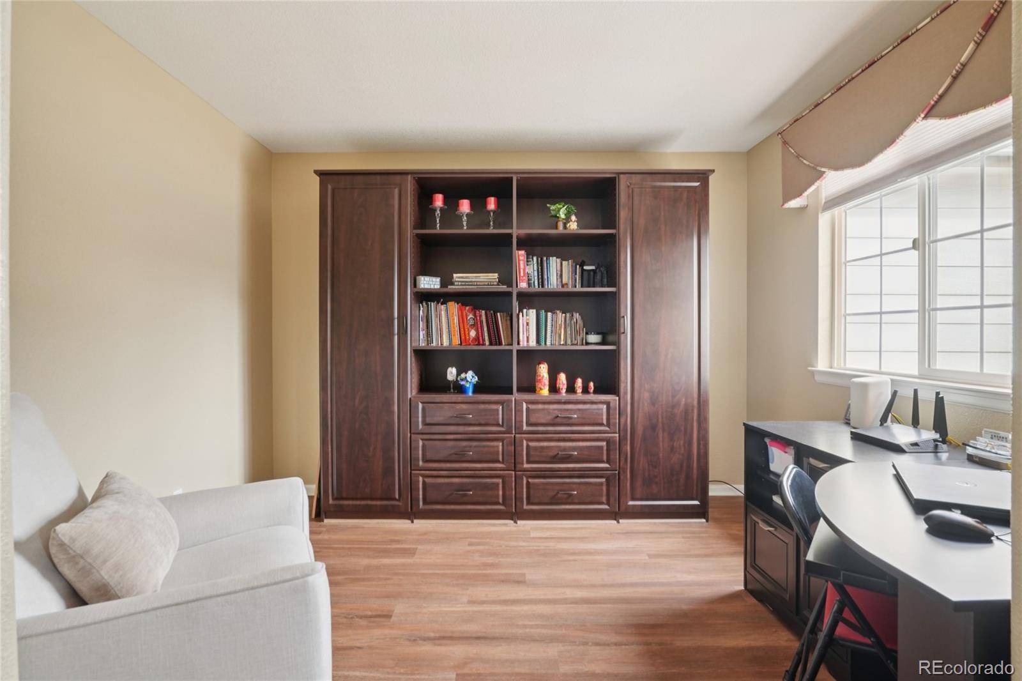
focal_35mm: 16
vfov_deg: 72.0
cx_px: 511
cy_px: 340
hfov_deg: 95.0
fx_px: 468
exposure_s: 1/8
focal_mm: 11
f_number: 8
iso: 400
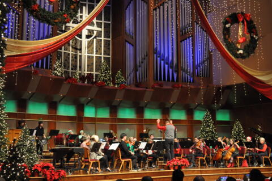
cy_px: 90
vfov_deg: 28.0
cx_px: 136
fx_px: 362
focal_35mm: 48
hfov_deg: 41.2
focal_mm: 32
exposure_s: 1/30
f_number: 4.8
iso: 1100
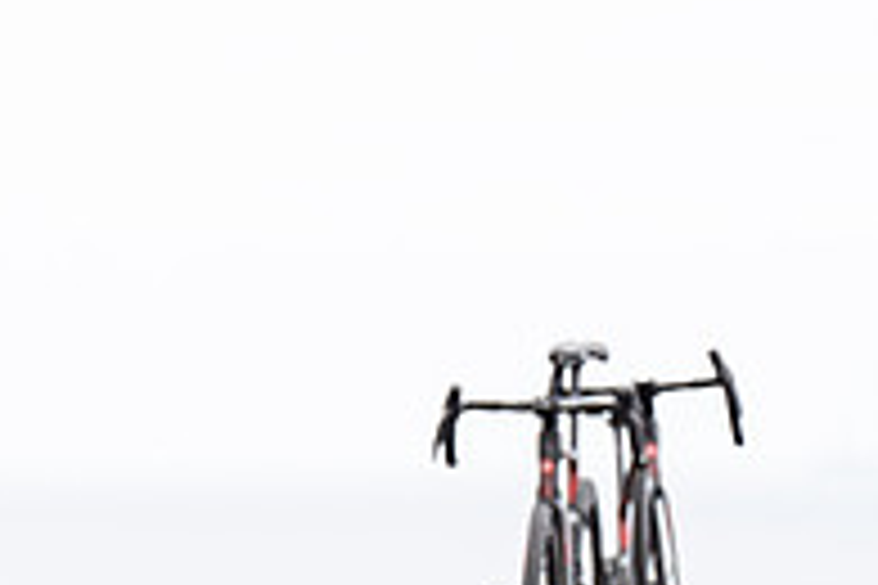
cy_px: 583
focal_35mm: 595
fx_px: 14510
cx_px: -342
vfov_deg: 2.3
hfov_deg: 3.5
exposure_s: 1/1000
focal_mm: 200
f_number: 3.5
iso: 320
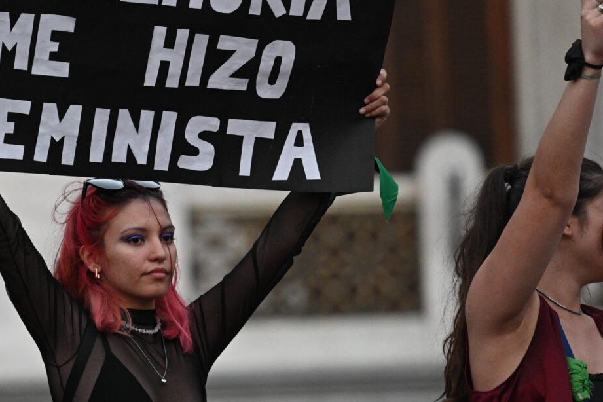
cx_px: 124
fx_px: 6331
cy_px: 214
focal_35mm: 378
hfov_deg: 5.4
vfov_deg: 3.6
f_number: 2.8
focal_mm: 170
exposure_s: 1/320
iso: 2000
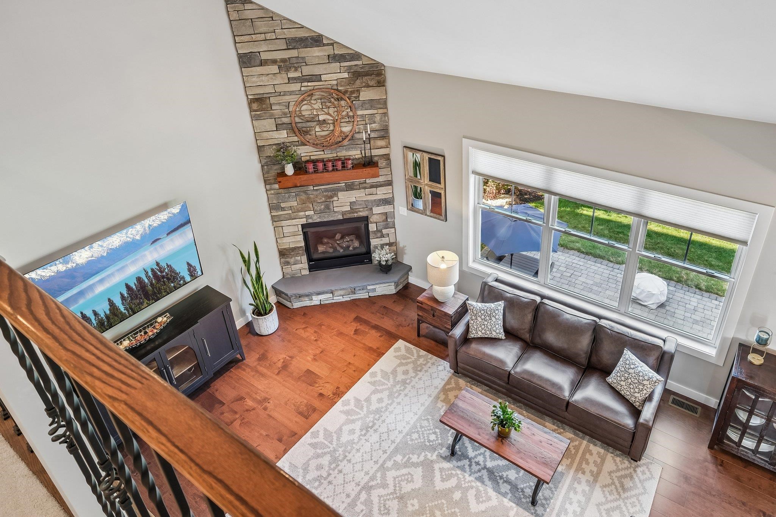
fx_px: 453
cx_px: 388
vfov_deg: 59.5
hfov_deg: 81.2
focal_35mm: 21
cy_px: 258
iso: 200
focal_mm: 13.8
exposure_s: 1/5
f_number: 5.6
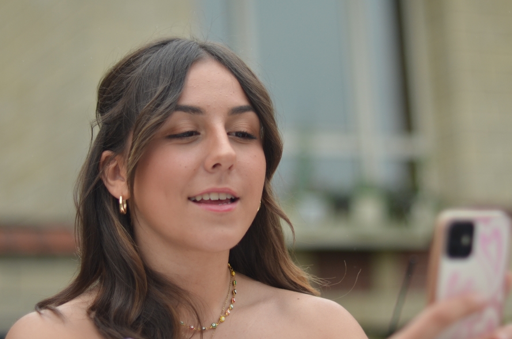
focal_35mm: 108
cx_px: 240
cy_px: 155
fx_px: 1533
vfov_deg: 12.6
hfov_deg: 19.0
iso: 200
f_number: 1.6
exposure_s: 1/1250
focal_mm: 50
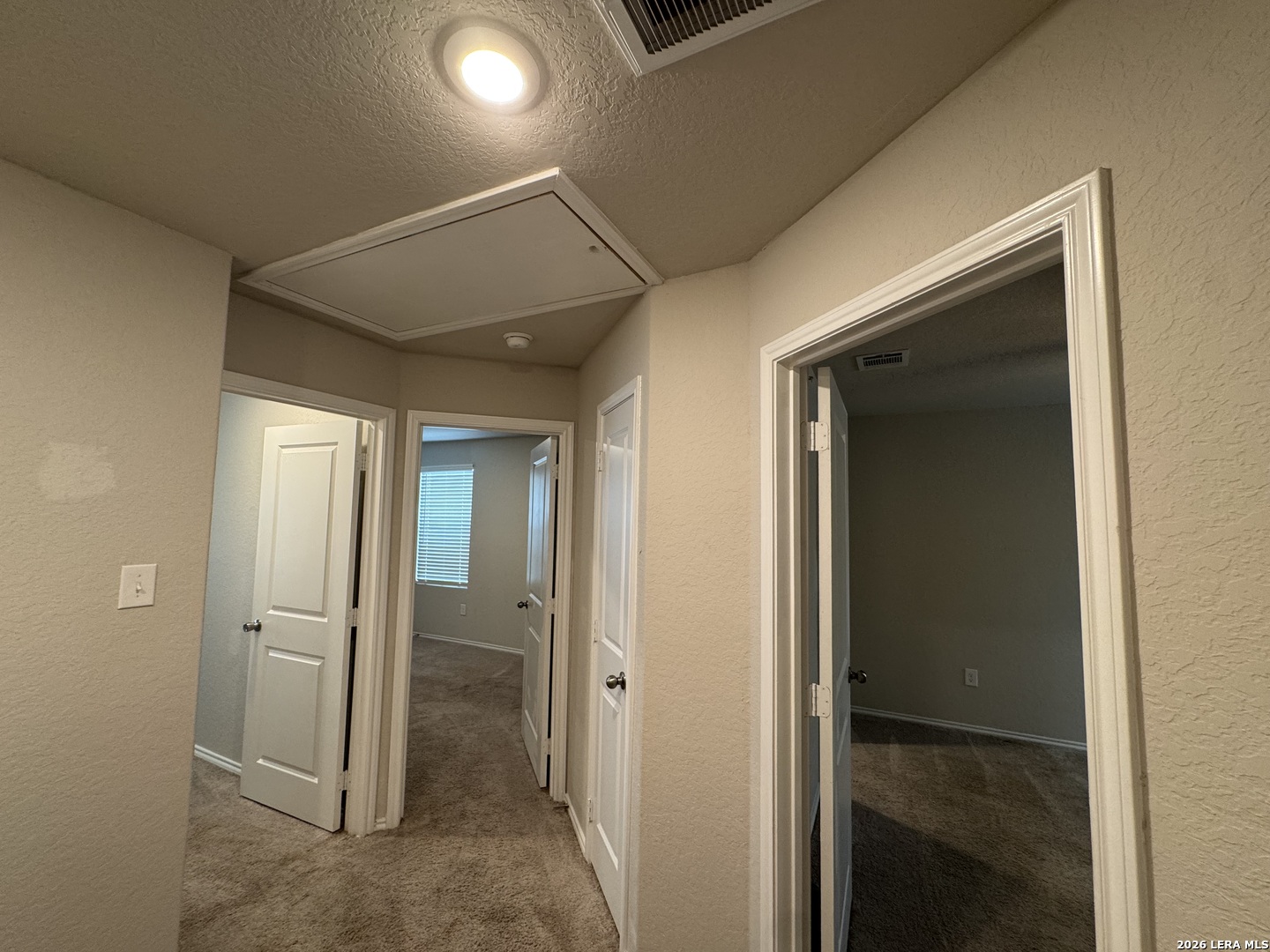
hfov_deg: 102.1
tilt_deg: +3.6
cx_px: 635
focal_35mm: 14
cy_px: 476
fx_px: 514
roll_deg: -0.9
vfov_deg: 85.7
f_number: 2.2
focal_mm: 2.22
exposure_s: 1/60
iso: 160
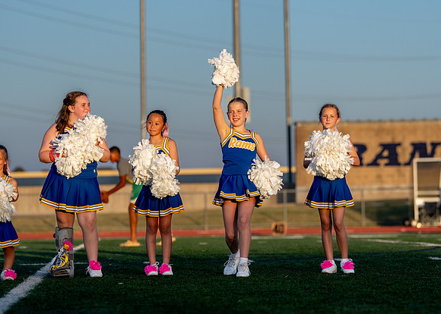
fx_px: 2173
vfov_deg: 8.3
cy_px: 158
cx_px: 230
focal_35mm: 174
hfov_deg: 11.6
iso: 500
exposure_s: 1/3200
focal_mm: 126
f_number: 2.8
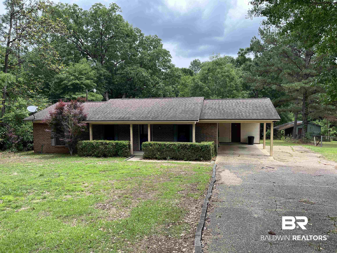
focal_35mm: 26
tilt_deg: -4.6
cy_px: 126
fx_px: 253
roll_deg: +0.9
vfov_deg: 53.1
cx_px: 168
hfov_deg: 67.3
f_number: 1.6
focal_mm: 5.1
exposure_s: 1/951
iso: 50
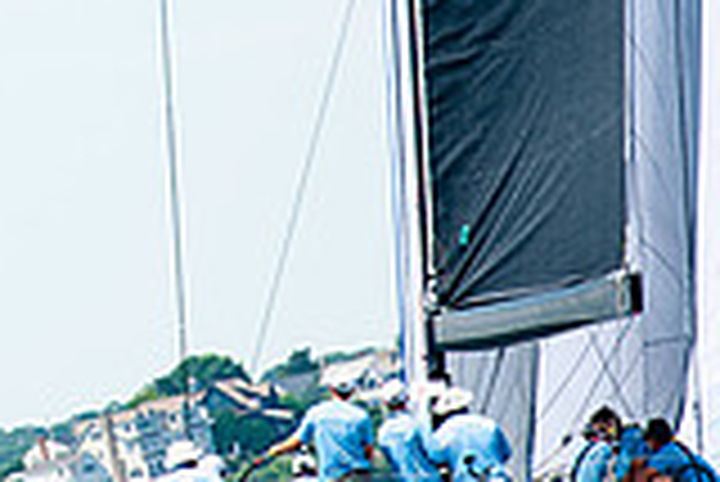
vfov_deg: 1.3
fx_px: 21739
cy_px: -297
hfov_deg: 1.9
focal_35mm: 1086
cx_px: -346
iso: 250
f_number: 5.6
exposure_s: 1/1600
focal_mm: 300
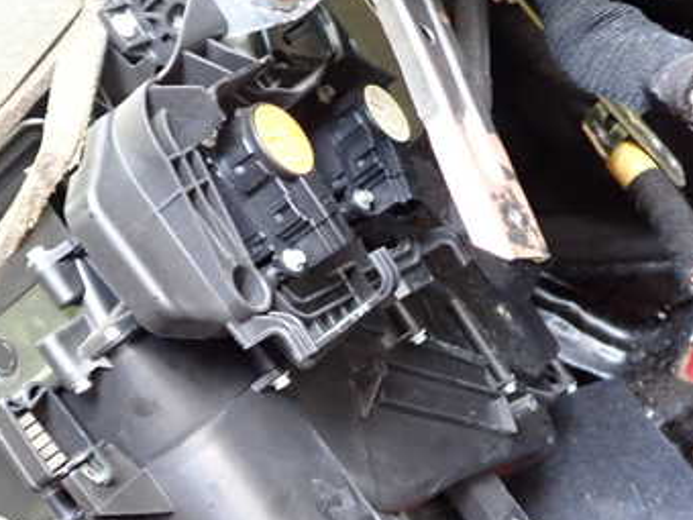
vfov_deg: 27.2
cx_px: 275
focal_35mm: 53
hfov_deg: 36.0
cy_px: 383
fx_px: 1061
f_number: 2.3
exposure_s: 1/30
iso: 640
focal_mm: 5.4
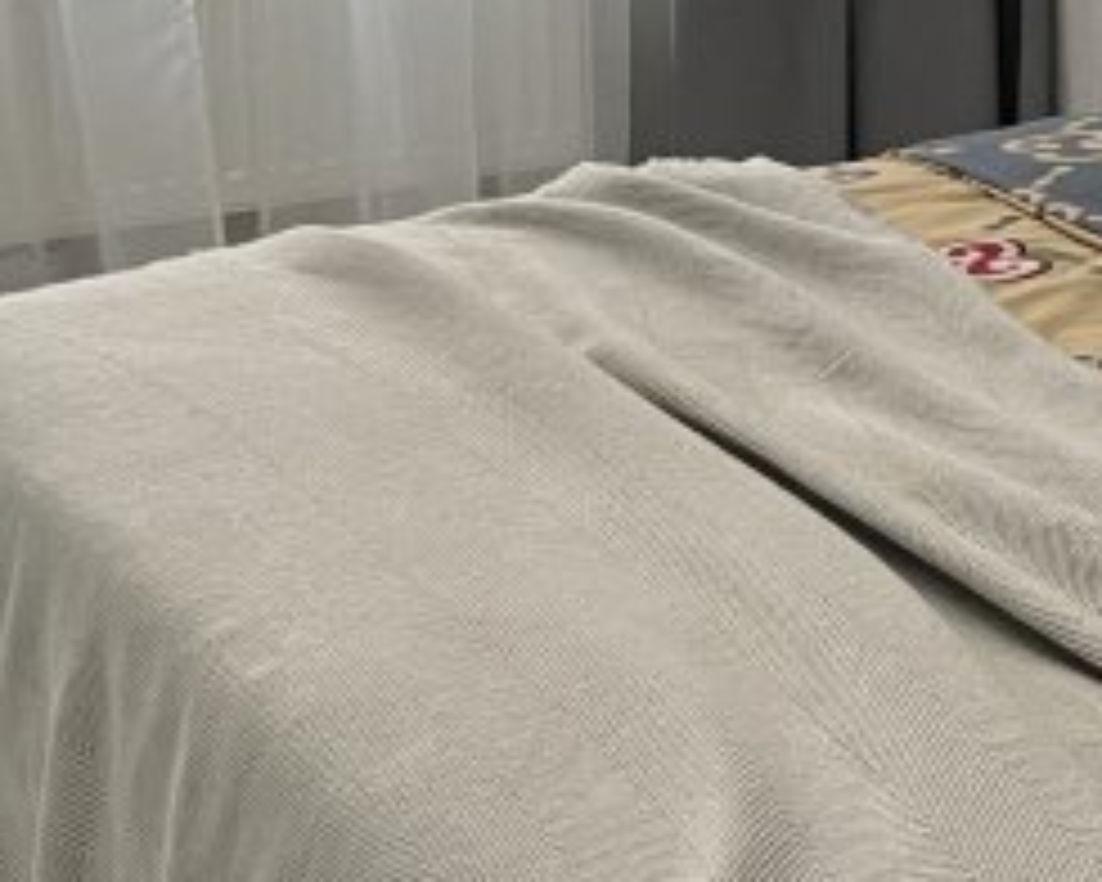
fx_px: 3457
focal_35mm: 106
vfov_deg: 14.2
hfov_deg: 16.3
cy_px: -122
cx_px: 1714
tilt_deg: -9.6
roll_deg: -1.1
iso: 160
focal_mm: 4.2
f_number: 1.6
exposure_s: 1/60
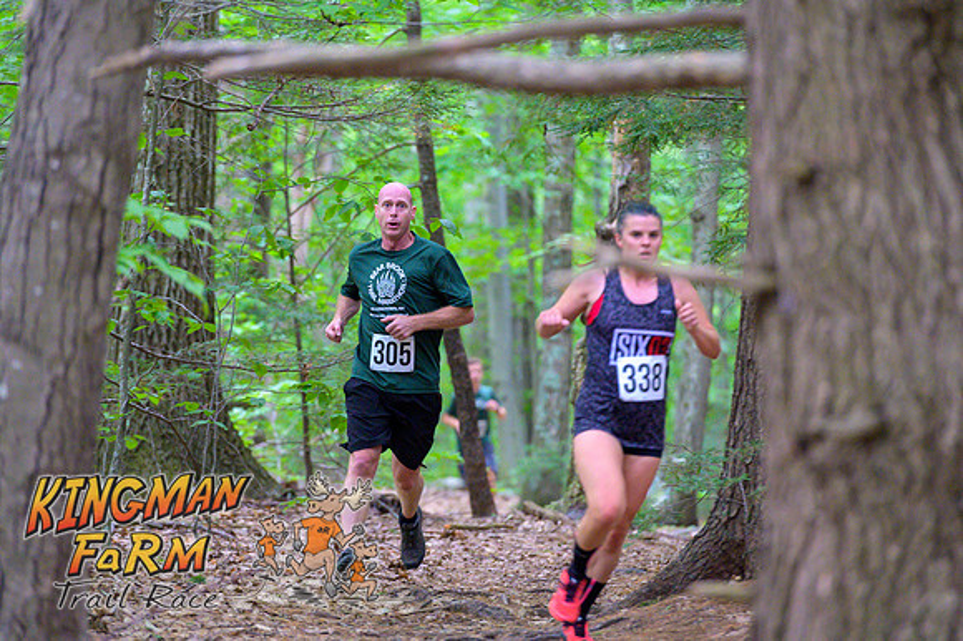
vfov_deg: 6.9
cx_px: 482
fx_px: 5347
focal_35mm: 200
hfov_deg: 10.3
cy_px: 320
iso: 8000
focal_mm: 200
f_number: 4
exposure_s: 1/200
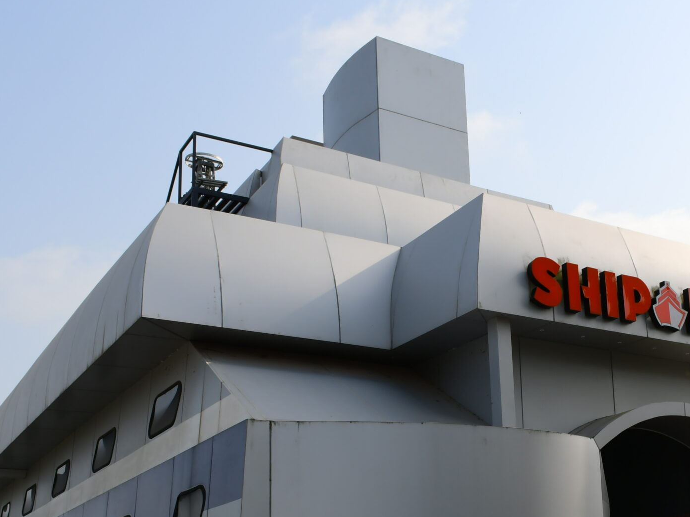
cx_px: 477
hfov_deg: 39.1
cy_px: 415
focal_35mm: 48
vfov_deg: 29.6
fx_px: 957
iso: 100
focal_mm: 18
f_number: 11
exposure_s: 1/250
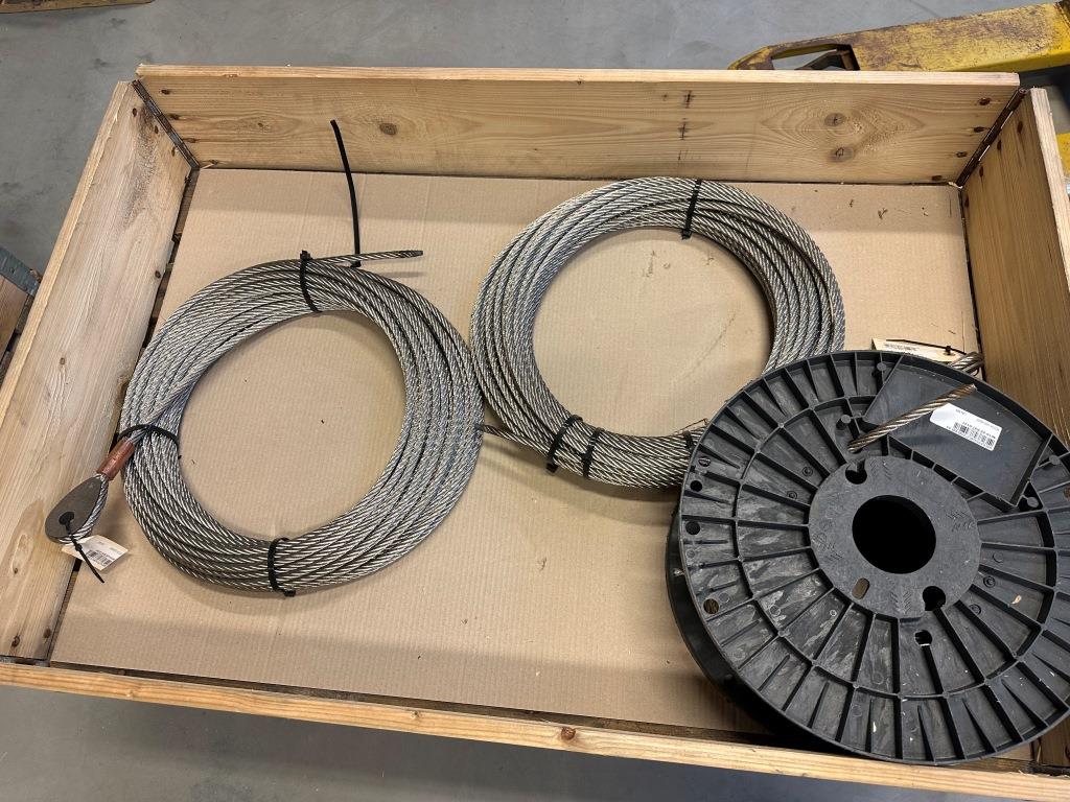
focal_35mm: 24
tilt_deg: -67.7
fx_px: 742
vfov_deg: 56.8
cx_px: 535
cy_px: 401
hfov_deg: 71.6
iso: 125
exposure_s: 1/50
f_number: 1.78
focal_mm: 6.86
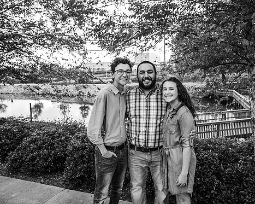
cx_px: 149
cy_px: 104
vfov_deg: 51.5
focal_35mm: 28
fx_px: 211
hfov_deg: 61.9
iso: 500
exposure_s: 1/200
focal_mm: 24
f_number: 3.2
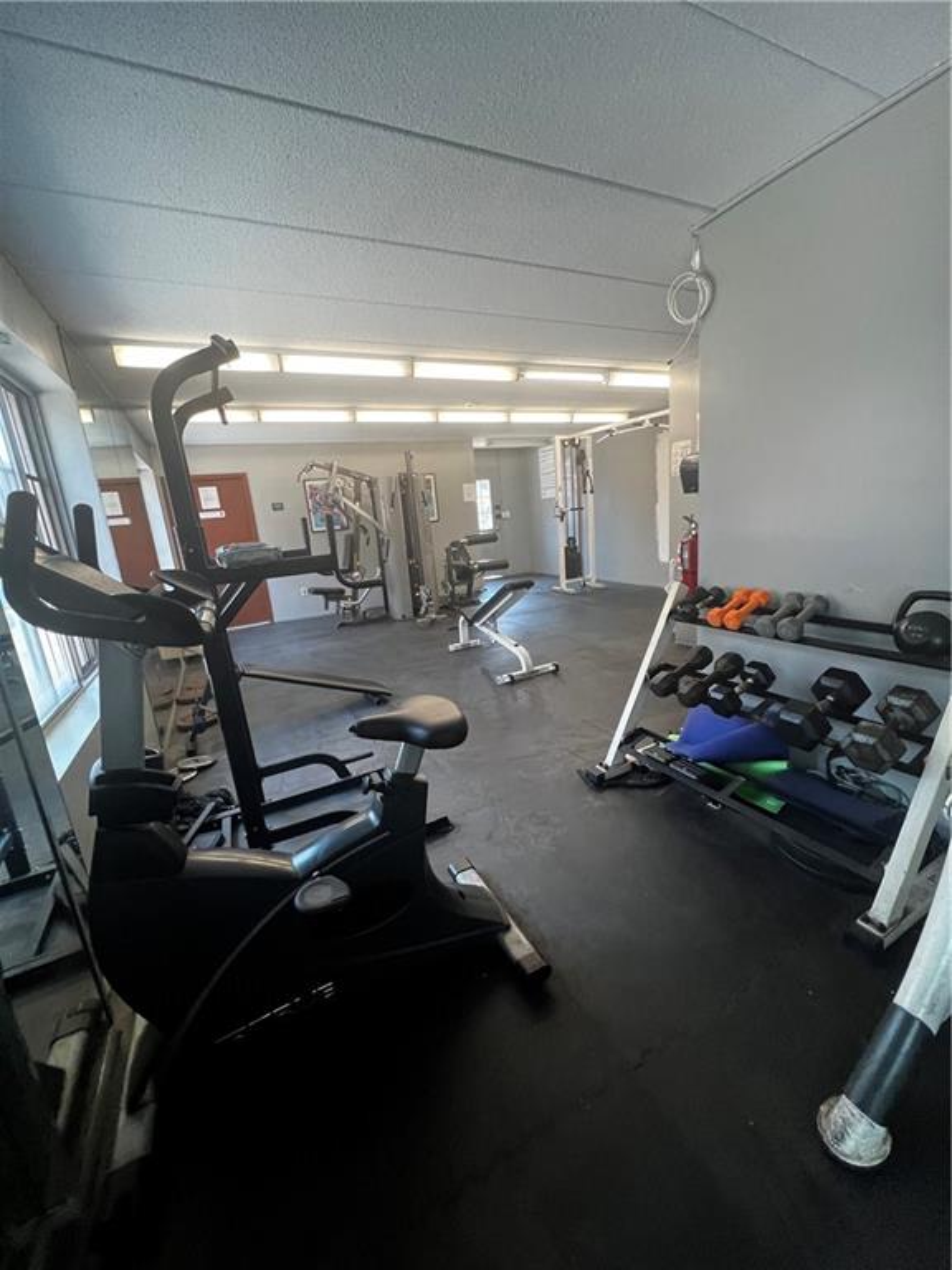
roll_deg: +3.9
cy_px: 635
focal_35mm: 13
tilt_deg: -15.4
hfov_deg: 89.9
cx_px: 476
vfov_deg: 106.2
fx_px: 477
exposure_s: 1/120
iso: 250
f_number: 1.8
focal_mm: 1.57
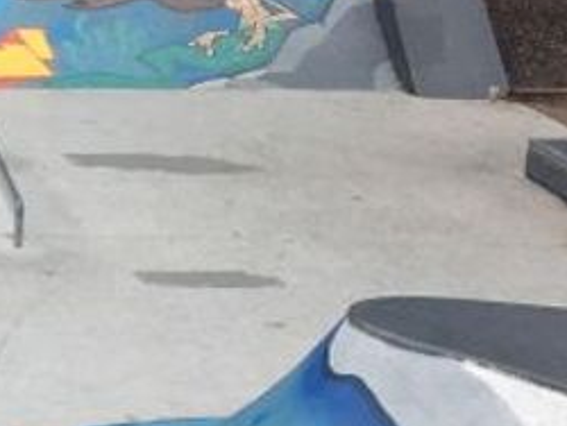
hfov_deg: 12.7
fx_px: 2279
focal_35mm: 139
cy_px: 376
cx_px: -501
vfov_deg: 10.6
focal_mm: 4.15
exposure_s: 1/625
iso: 25
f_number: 2.2
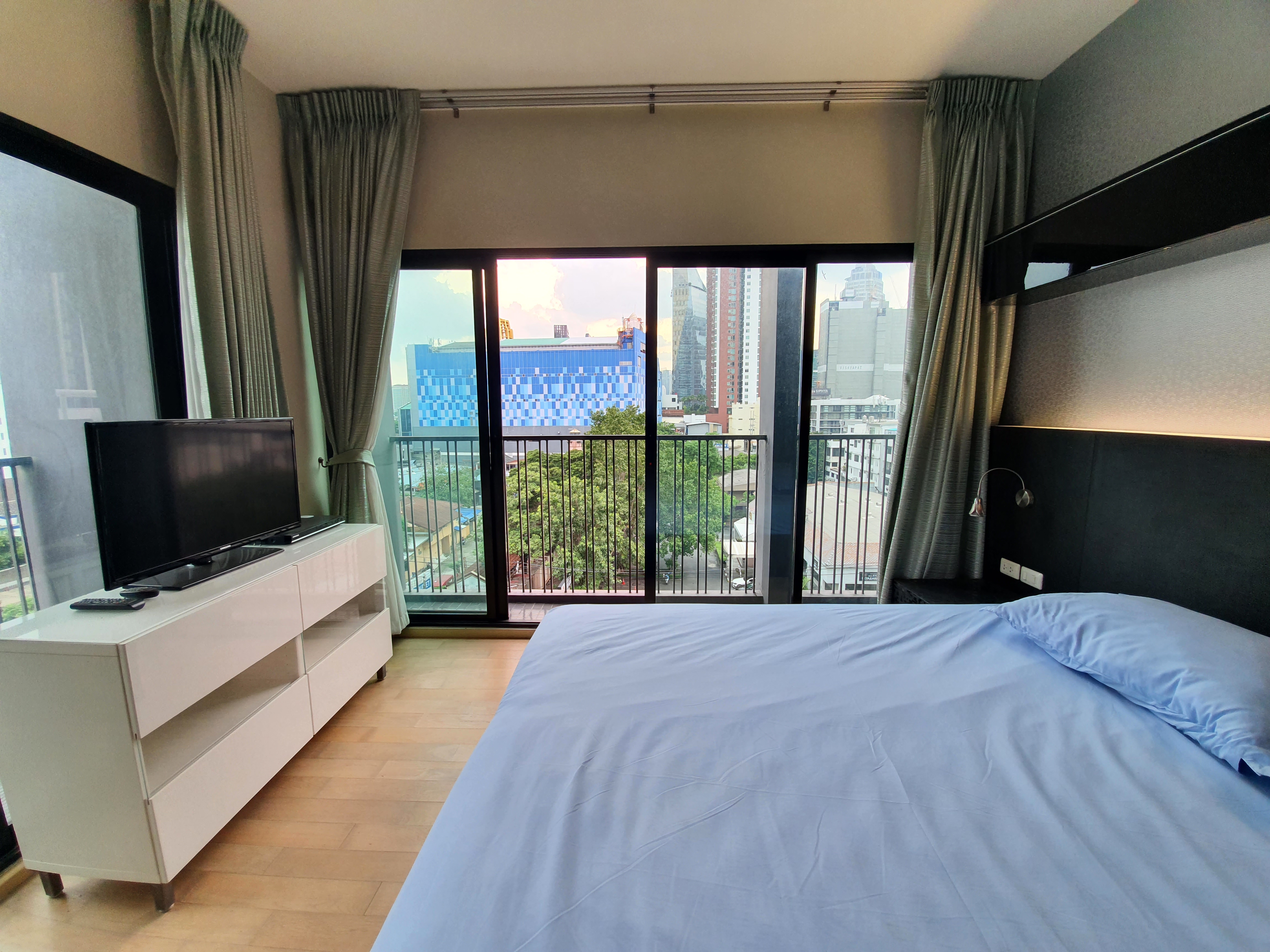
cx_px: 635
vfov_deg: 89.9
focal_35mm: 13
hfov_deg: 106.2
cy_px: 476
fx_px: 477
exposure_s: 1/100
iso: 50
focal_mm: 1.8
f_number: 2.2
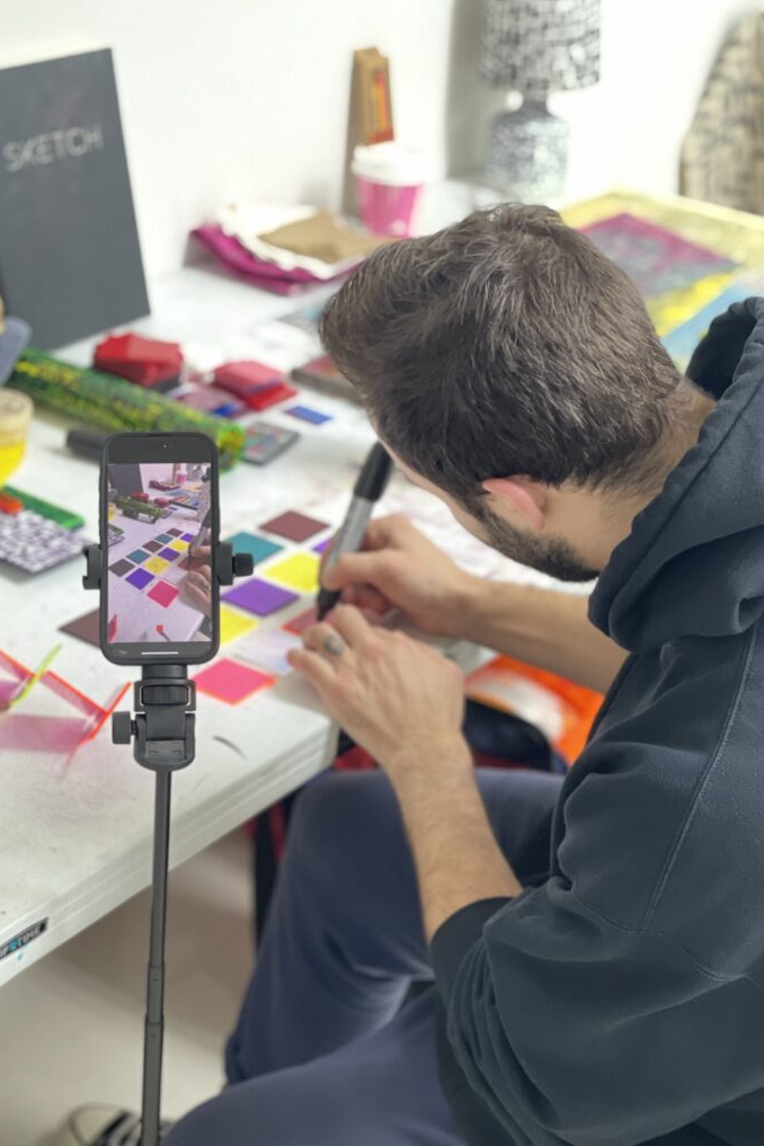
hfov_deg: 20.3
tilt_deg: -27.5
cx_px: 402
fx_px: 2133
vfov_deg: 30.1
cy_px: 576
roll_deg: -4.4
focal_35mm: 67
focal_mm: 7.5
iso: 320
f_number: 2.2
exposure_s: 1/30
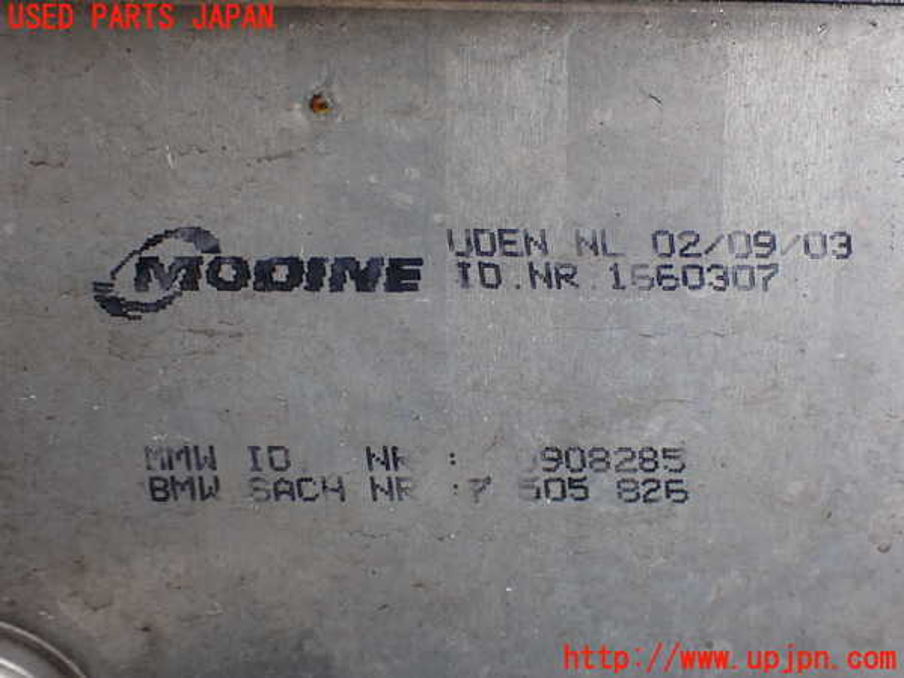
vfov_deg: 30.9
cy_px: 339
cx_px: 452
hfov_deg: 40.4
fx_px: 1227
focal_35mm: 47
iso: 250
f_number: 3.1
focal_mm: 8.4
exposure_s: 1/200
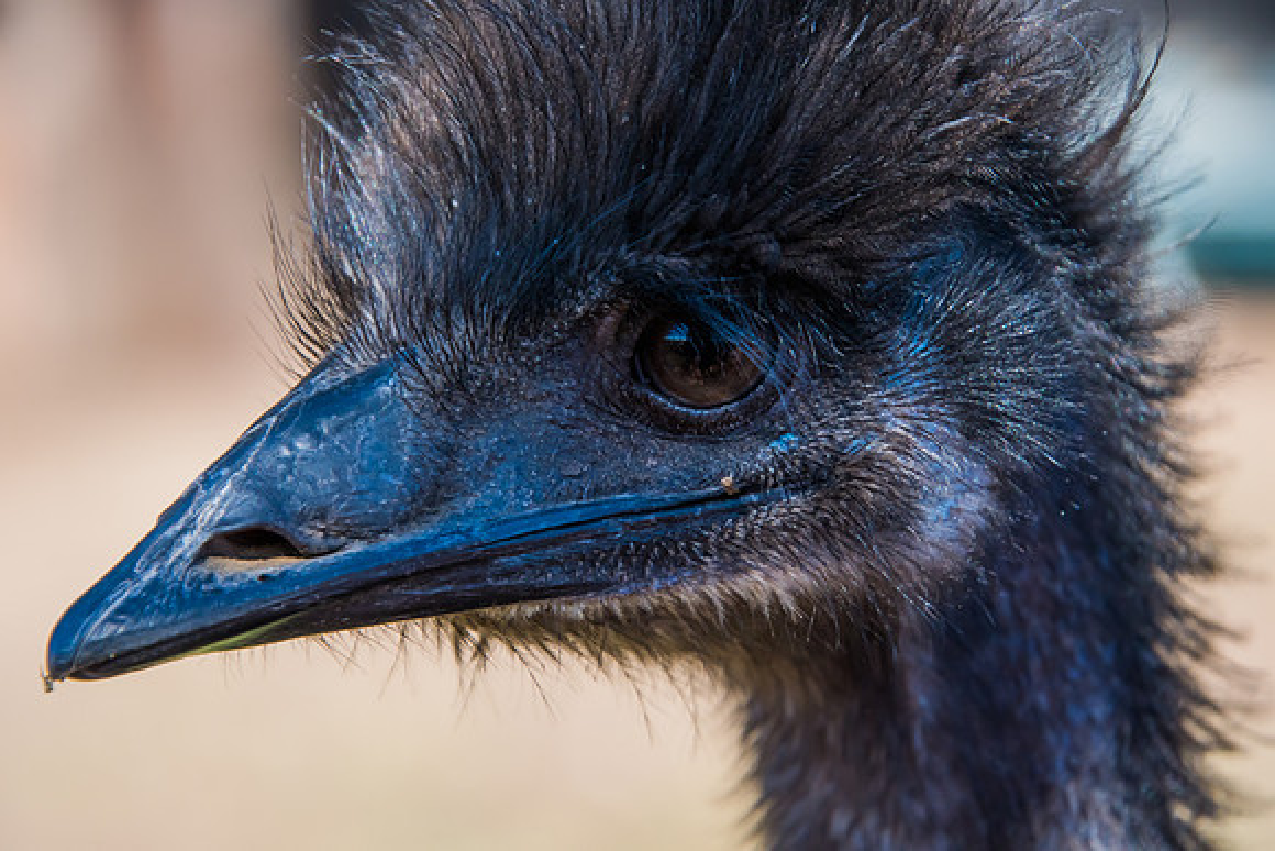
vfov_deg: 5.4
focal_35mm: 255
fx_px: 9033
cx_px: 638
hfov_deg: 8.1
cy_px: 426
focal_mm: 170
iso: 320
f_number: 6.3
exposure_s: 1/1000
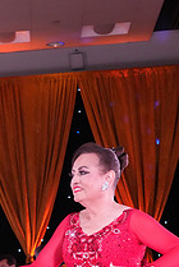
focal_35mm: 158
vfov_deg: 12.6
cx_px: 33
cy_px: 330
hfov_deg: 8.7
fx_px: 1174
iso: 8000
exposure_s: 1/250
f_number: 8
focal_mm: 57
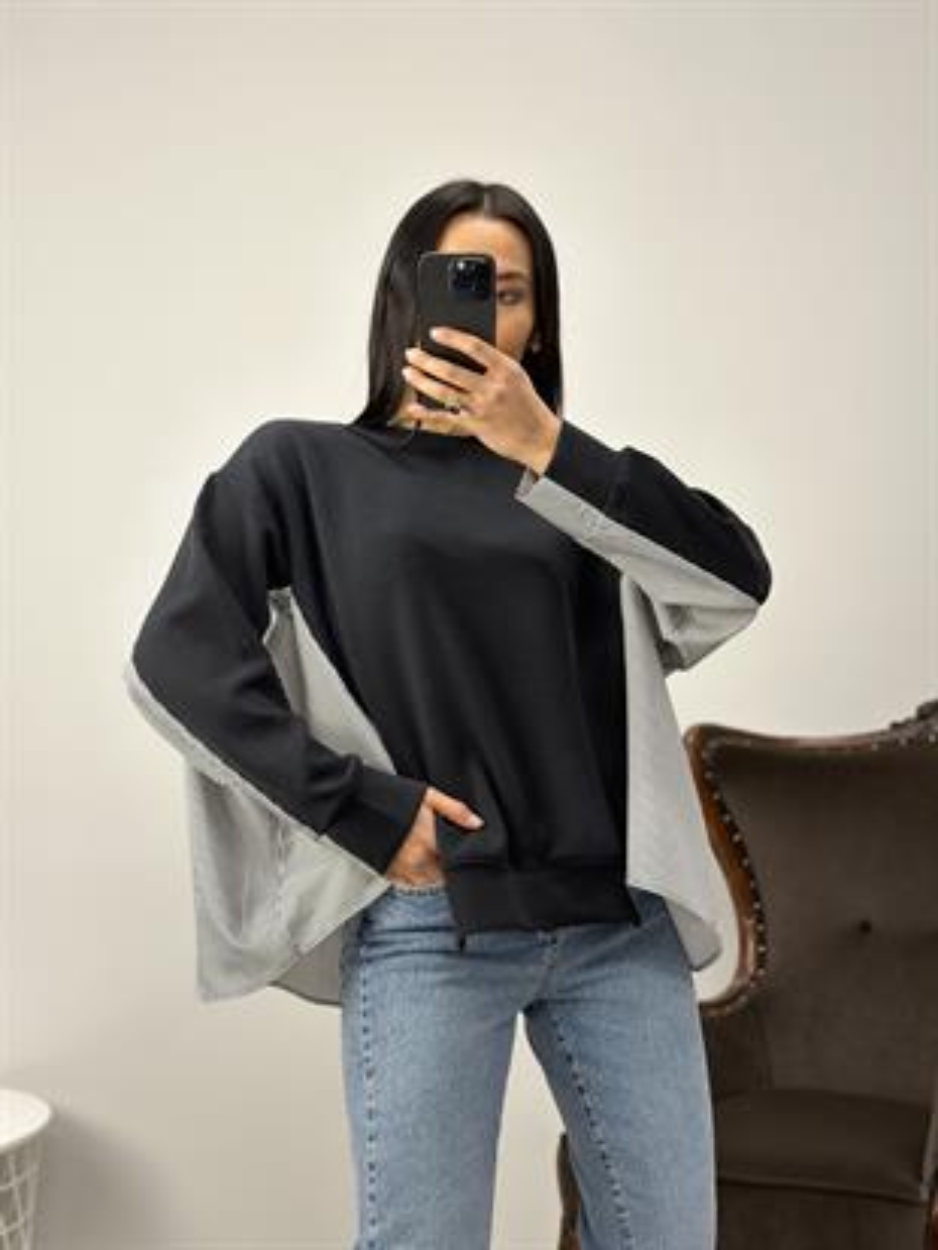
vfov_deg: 39.6
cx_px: 469
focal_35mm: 48
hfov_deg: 30.3
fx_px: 1733
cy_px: 625
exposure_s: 1/50
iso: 100
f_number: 1.78
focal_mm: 6.86
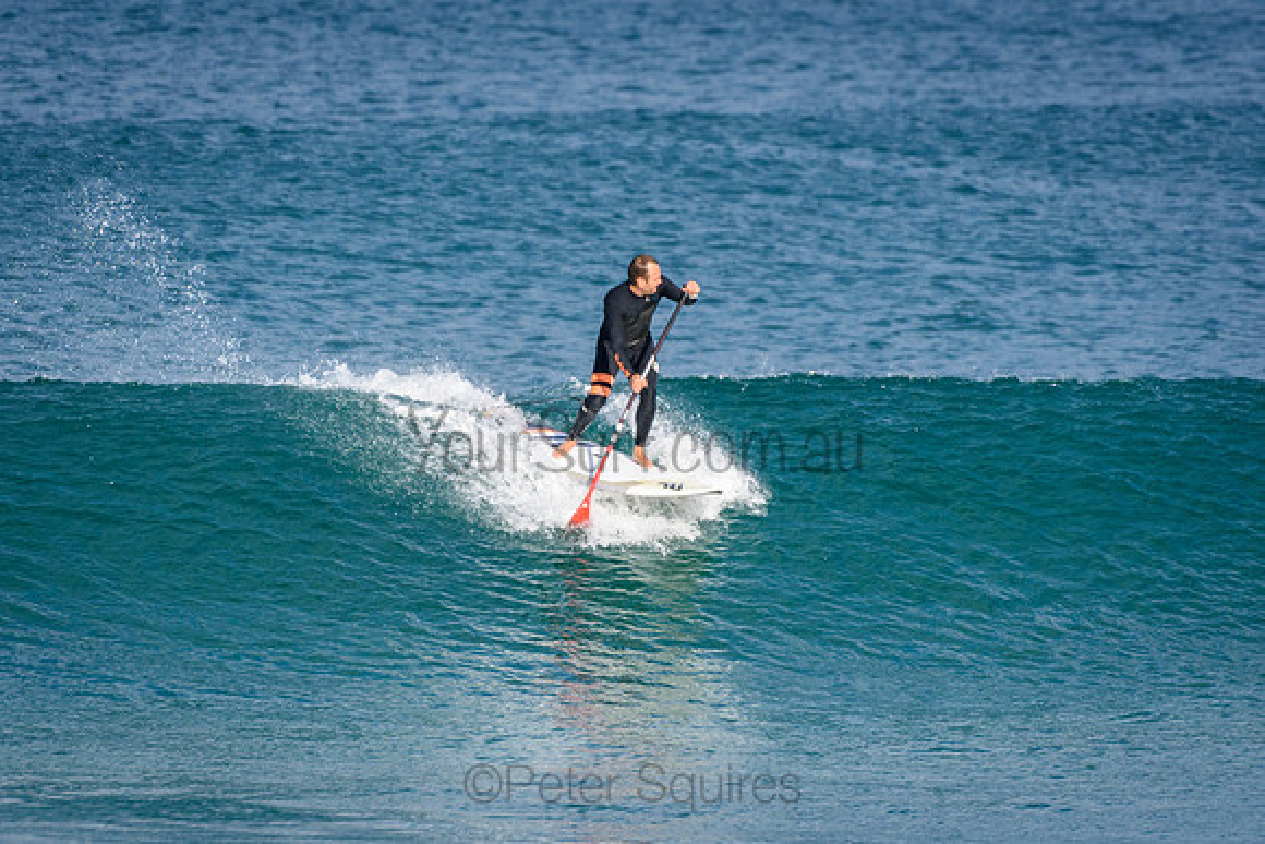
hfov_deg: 3.0
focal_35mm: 690
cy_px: 422
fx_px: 24250
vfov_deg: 2.0
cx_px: 632
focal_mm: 460
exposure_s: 1/2000
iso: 450
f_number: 5.6
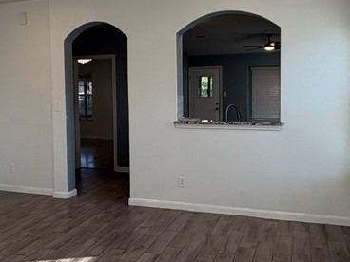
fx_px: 394
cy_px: 112
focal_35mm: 39
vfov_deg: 36.7
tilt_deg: -3.2
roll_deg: +0.4
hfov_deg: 47.8
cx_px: 160
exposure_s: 1/120
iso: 64
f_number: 2.2
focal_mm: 2.22
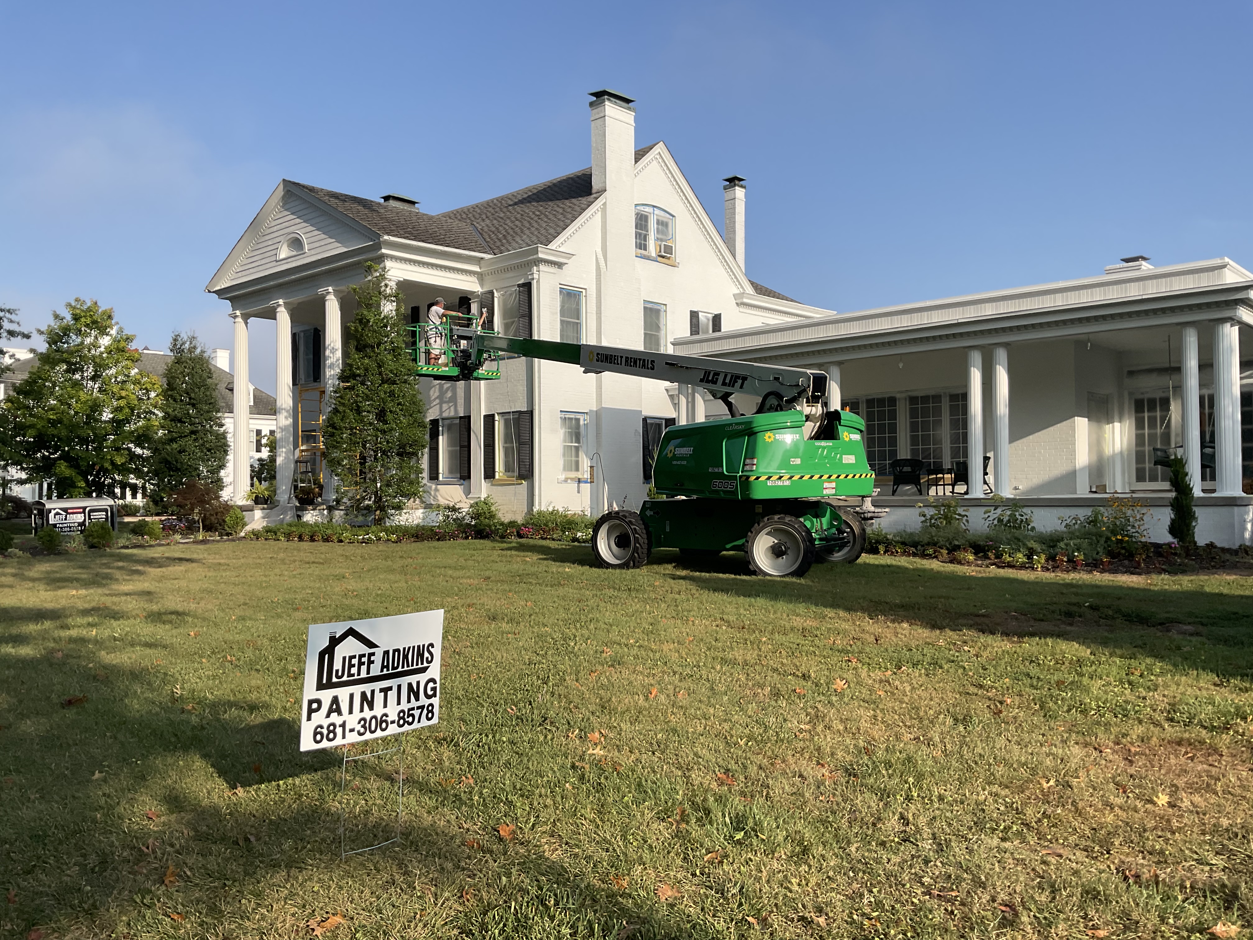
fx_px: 1050
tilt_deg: +1.0
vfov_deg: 48.2
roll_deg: -0.8
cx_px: 626
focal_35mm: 29
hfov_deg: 61.7
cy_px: 470
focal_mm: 3
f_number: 1.8
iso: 16
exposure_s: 1/1577
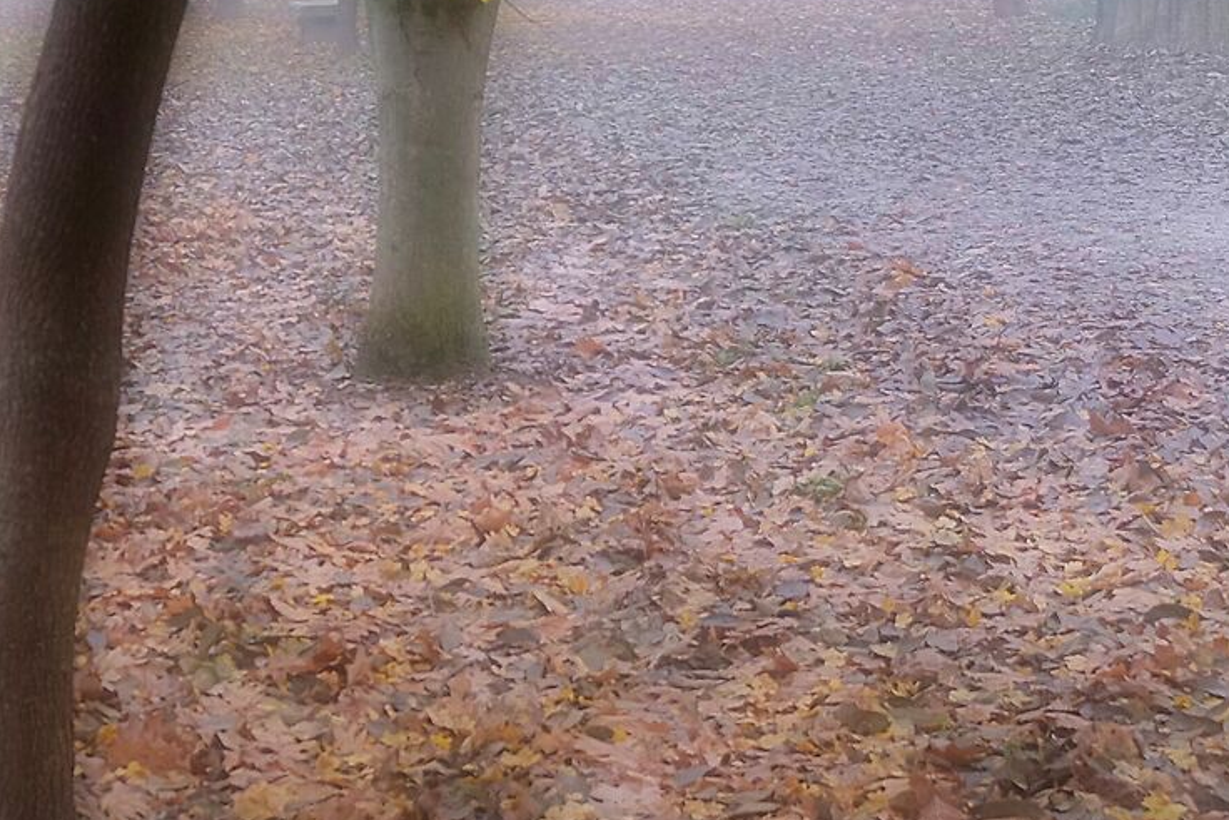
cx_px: -85
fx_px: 3005
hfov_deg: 22.0
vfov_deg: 15.3
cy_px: 28
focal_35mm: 88
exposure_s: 1/140
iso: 400
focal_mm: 18
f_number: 3.2
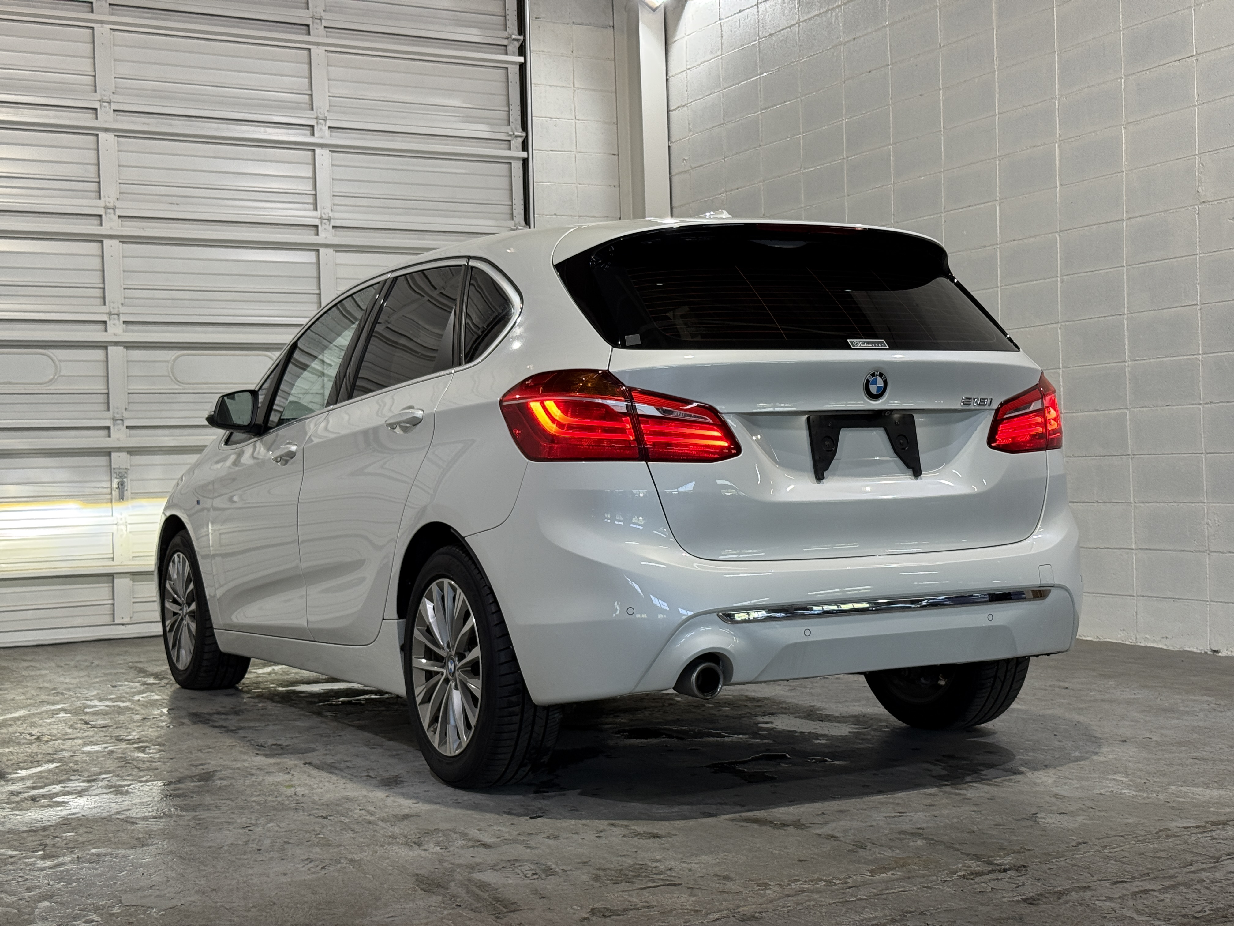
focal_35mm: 48
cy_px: 463
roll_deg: +1.2
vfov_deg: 30.3
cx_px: 617
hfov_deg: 39.7
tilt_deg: +0.5
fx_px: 1711
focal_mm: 6.76
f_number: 1.78
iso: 64
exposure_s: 1/60
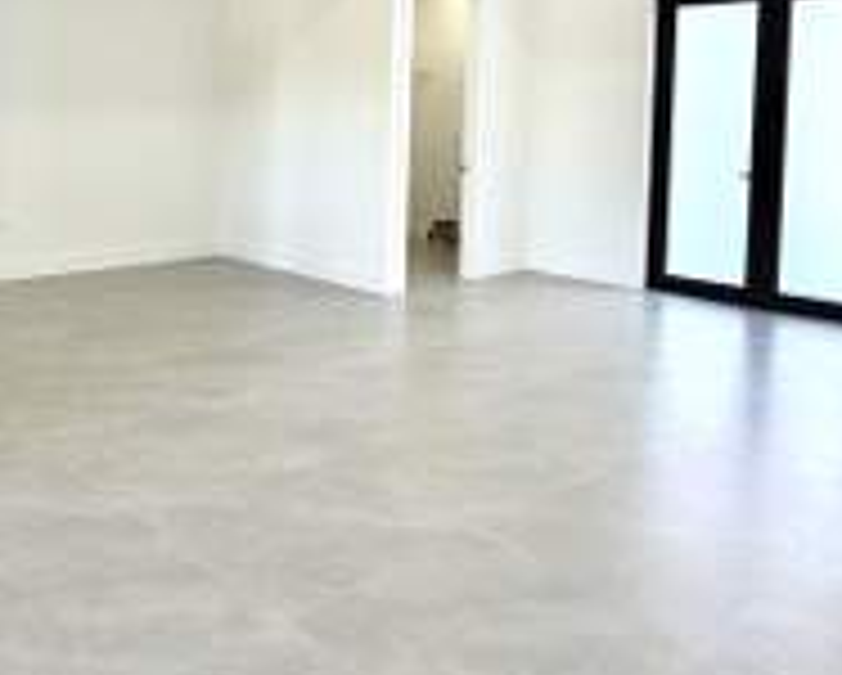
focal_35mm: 35
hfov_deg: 51.3
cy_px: 148
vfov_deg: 40.8
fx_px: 873
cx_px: 356
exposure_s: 1/120
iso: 200
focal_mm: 2.22
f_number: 2.2
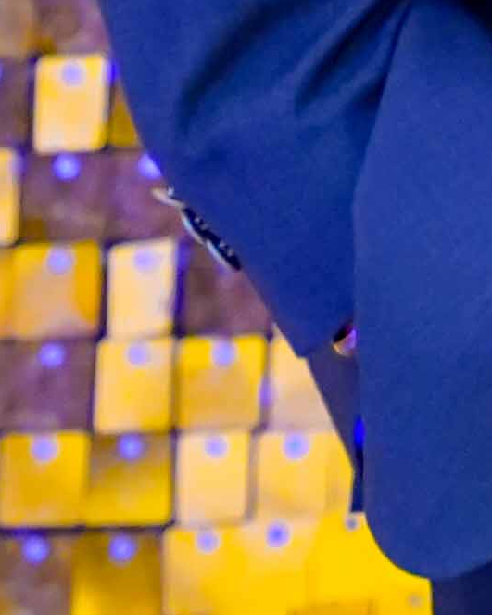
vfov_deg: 2.5
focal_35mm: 768
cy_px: -1137
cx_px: 1194
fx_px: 13969
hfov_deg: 2.0
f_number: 2.8
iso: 2500
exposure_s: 1/125
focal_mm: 70
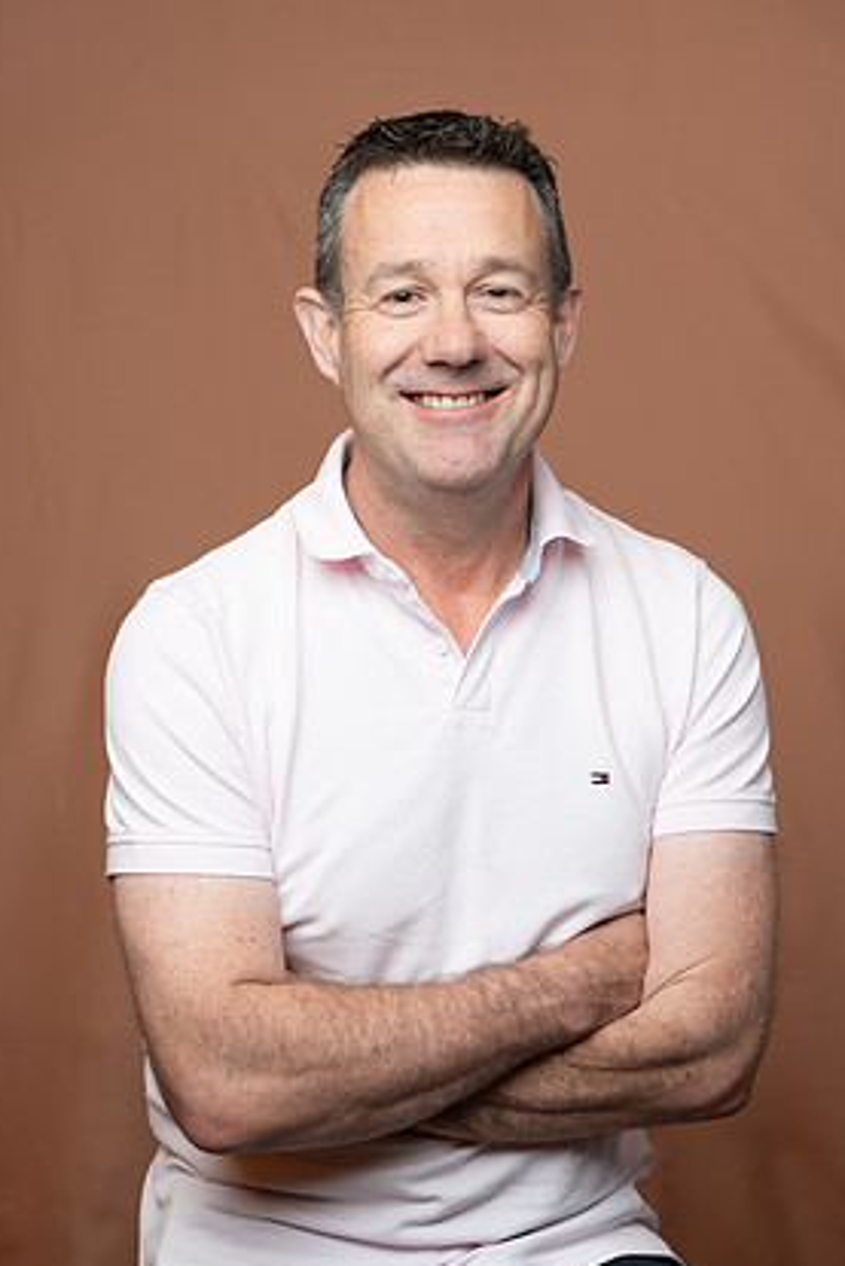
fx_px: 2709
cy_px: 631
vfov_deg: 26.3
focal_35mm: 77
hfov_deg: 17.7
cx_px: 436
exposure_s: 1/160
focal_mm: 71
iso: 320
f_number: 4
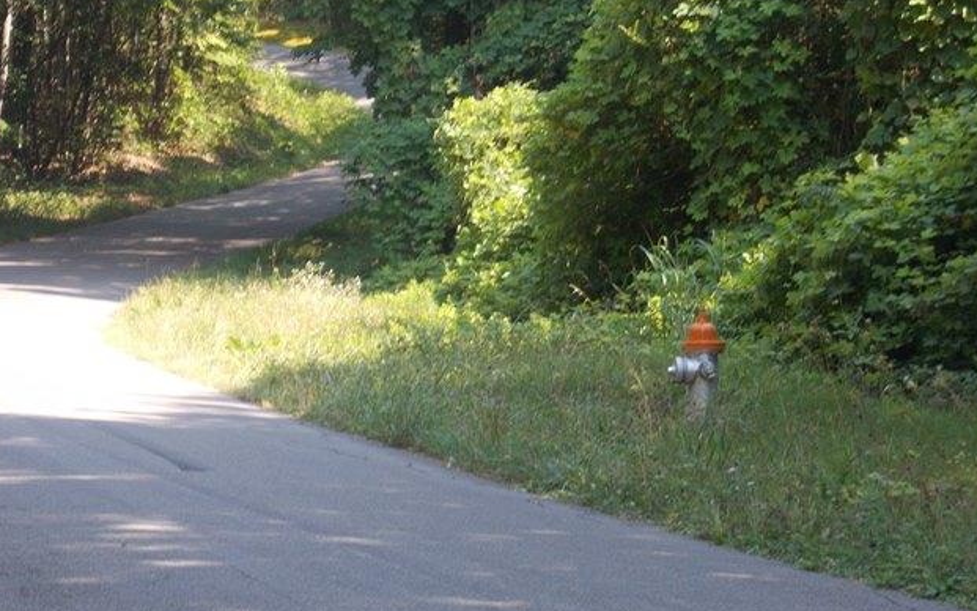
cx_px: 491
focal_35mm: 142
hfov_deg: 14.7
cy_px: 265
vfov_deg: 9.2
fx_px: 3781
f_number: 6.5
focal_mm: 23
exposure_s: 1/60
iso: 140
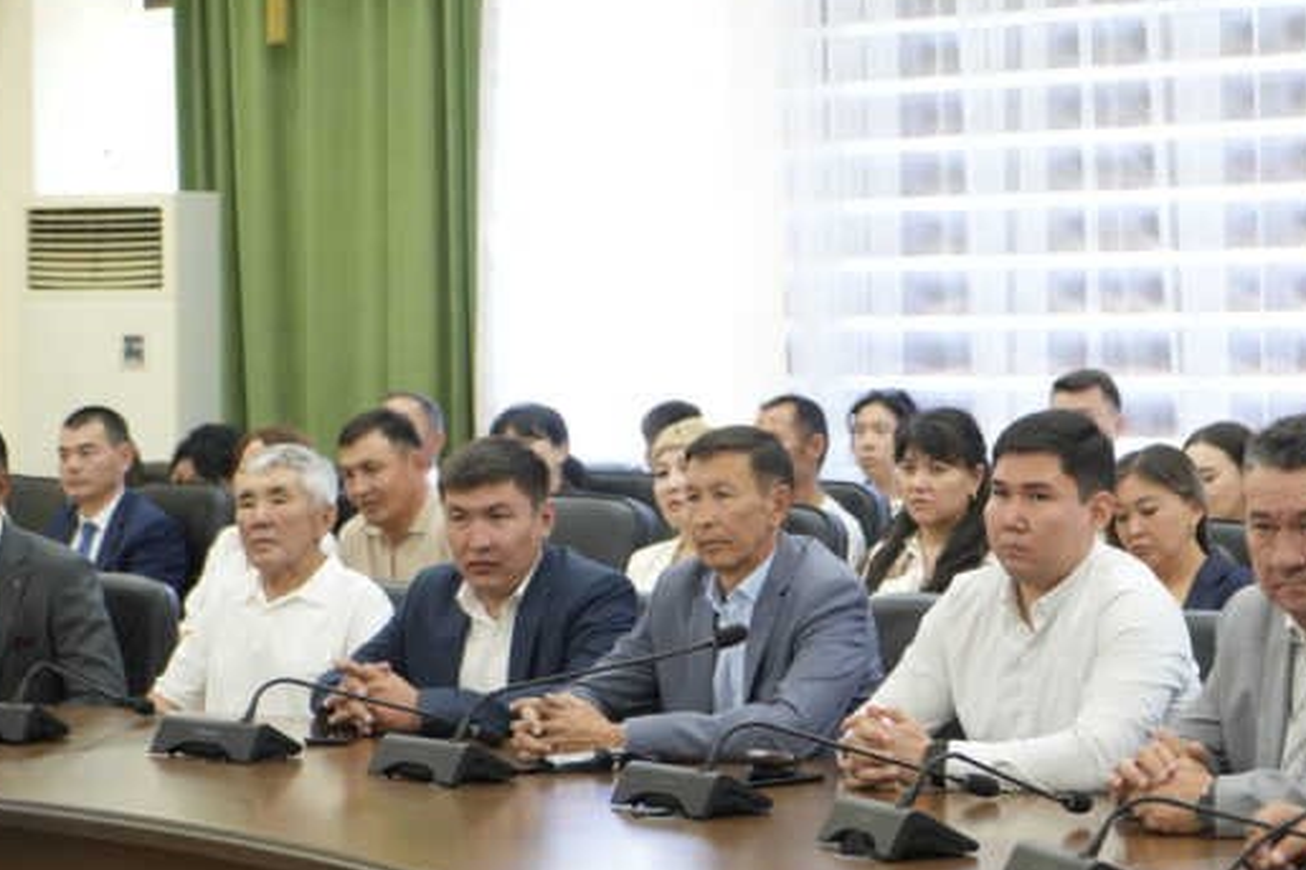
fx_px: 3699
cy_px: 479
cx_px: 913
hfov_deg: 19.9
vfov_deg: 13.4
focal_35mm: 102
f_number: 4
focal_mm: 70
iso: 1250
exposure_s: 1/100
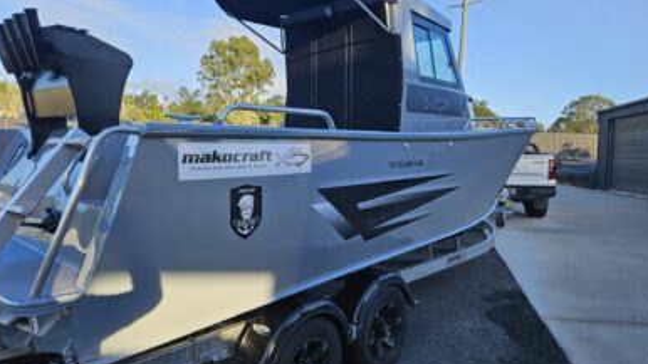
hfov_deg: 71.9
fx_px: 447
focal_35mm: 26
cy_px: 169
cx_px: 321
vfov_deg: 44.3
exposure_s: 1/719
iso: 50
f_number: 1.8
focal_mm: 5.4
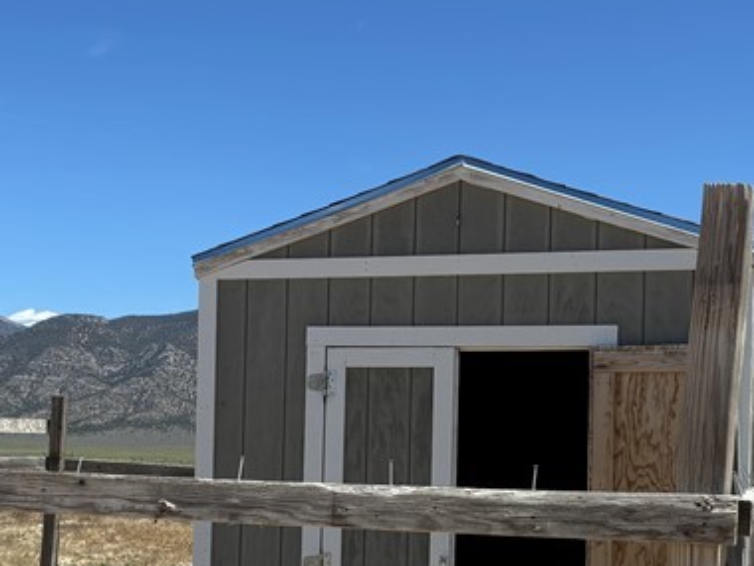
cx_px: 317
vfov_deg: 20.8
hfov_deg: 27.7
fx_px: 1525
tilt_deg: +1.4
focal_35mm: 70
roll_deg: -1.0
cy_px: 433
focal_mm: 5.96
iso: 50
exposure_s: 1/3205
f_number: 1.6
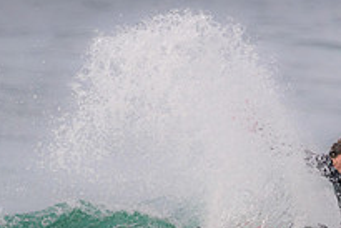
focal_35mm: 2266
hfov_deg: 0.9
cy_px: 239
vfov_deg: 0.6
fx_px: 21478
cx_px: 368
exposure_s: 1/2000
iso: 1800
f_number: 11
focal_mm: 800
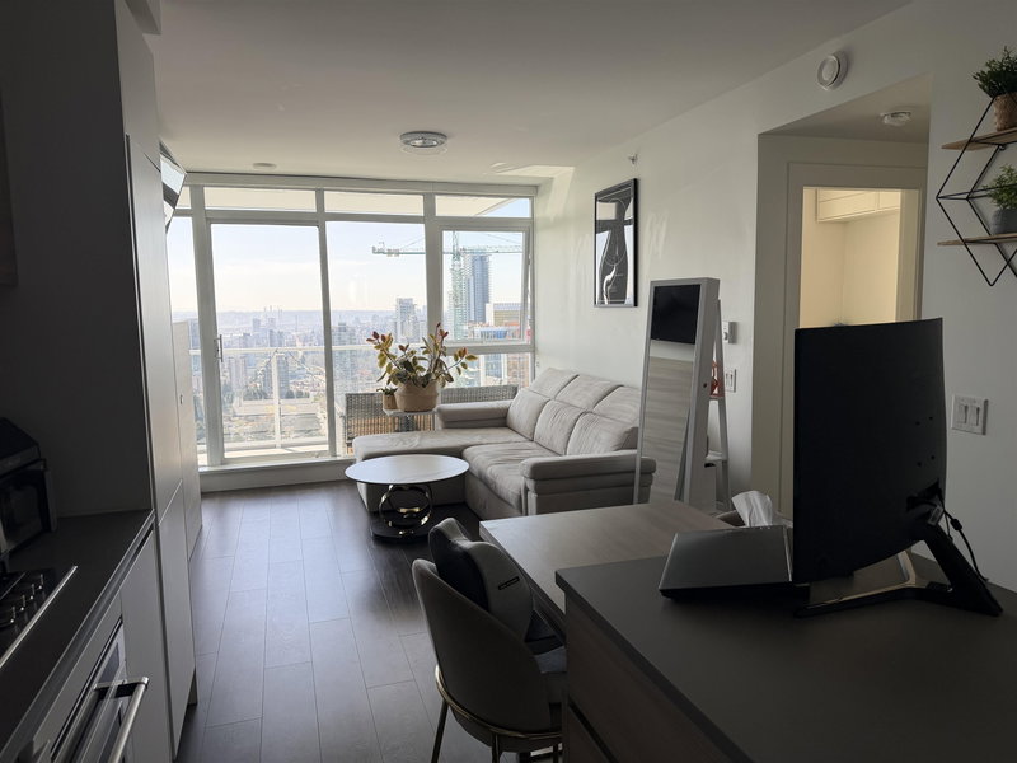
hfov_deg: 71.6
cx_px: 508
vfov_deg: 56.8
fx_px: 705
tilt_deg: -5.9
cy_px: 382
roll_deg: +1.6
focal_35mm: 24
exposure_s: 1/955
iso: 100
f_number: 1.78
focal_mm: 6.76
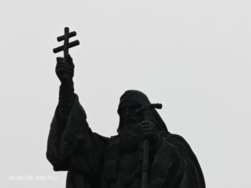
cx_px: 126
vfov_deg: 11.0
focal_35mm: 135
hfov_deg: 14.6
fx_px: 979
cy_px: 94
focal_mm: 8.67
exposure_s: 1/100
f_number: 2.4
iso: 320
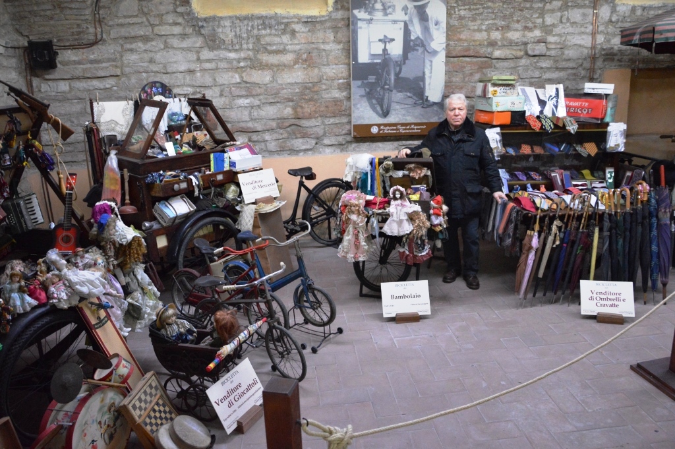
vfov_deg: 47.9
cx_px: 338
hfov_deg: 67.4
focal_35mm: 27
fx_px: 506
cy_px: 224
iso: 3200
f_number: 3.5
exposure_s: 1/200
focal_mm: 18
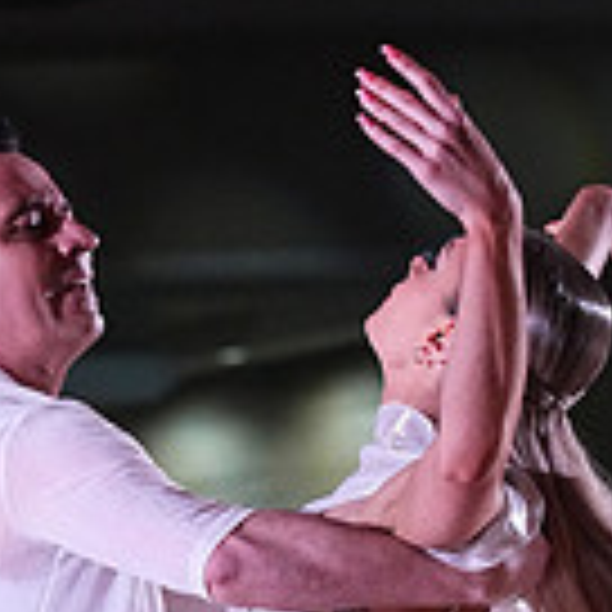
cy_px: 1026
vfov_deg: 3.6
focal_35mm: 490
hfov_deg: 3.6
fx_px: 9801
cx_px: 583
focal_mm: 135
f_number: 5.6
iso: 8000
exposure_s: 1/400
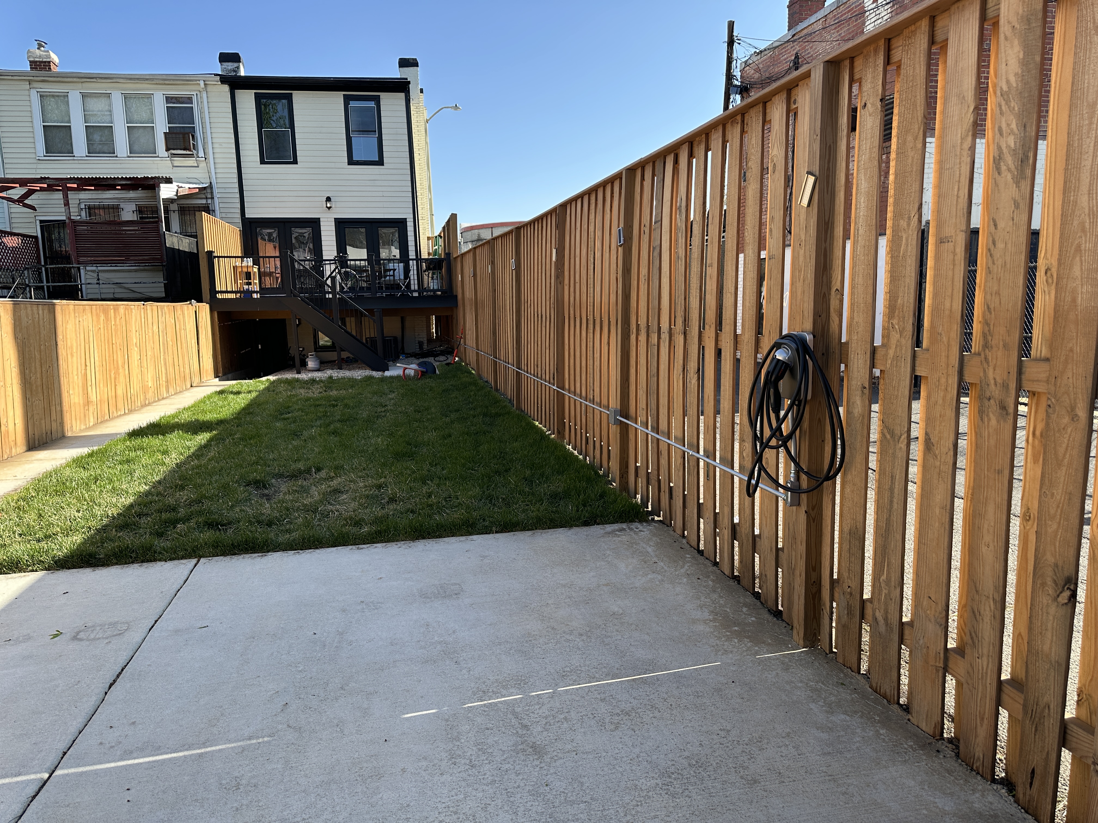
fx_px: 761
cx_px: 549
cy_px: 412
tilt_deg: -8.0
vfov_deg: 56.8
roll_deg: +0.7
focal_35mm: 24
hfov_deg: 71.6
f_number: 1.78
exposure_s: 1/1304
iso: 80
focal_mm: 6.86
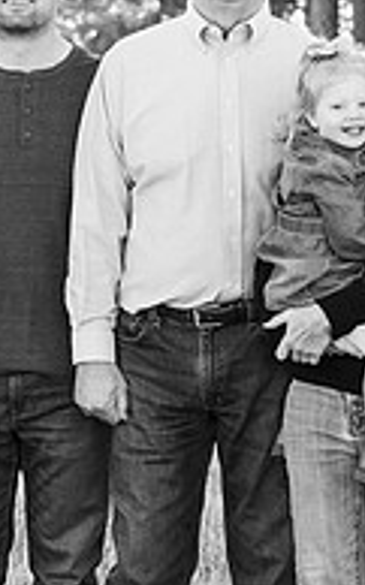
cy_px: 234
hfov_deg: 4.5
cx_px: 326
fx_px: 4654
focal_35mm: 292
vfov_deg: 7.2
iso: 1000
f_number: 7.1
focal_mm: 96
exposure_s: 1/320
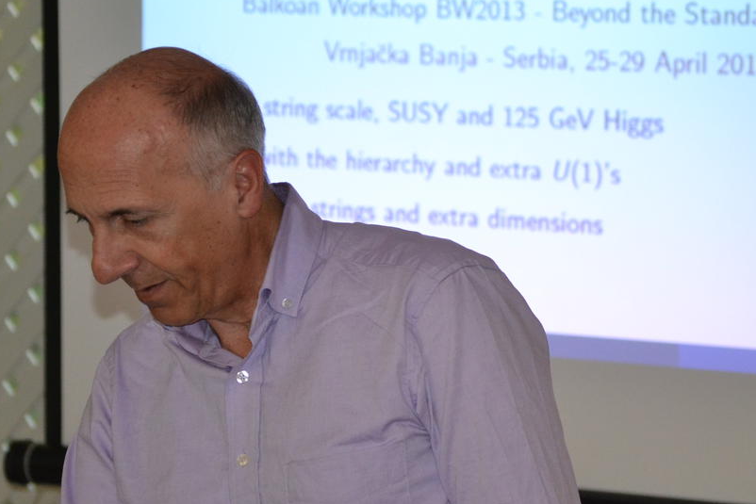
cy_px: 213
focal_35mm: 184
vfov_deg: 7.5
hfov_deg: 11.2
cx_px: 380
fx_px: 3864
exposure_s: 1/200
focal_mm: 82
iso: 1600
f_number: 4.2
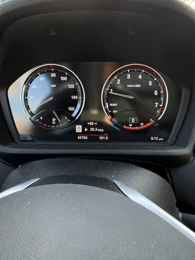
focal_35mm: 27
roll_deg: -0.3
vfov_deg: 65.3
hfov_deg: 51.3
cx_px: 92
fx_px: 203
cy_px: 130
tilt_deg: -26.2
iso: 250
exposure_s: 1/100
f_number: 2.2
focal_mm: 2.22
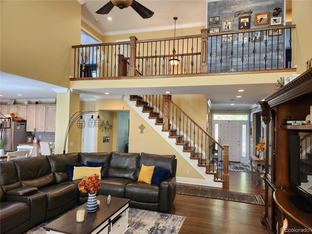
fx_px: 207
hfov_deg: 73.9
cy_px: 117
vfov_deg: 58.9
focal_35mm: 23
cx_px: 156
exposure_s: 1/120
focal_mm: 5.4
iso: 200
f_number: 1.8
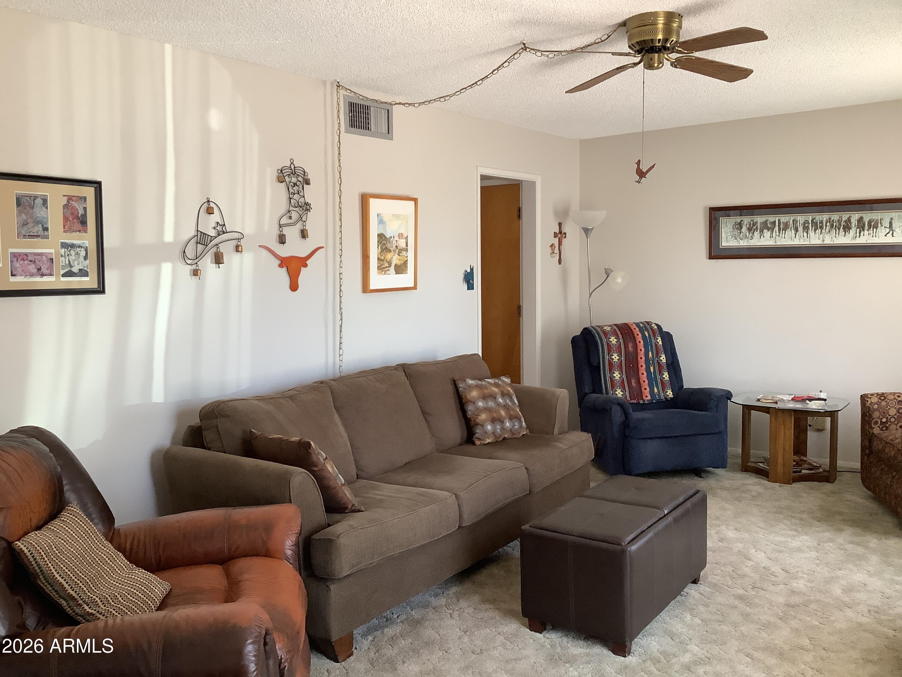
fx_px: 808
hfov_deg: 58.4
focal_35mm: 31
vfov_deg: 45.4
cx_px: 451
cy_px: 338
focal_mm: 3.3
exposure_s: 1/60
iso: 160
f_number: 2.4
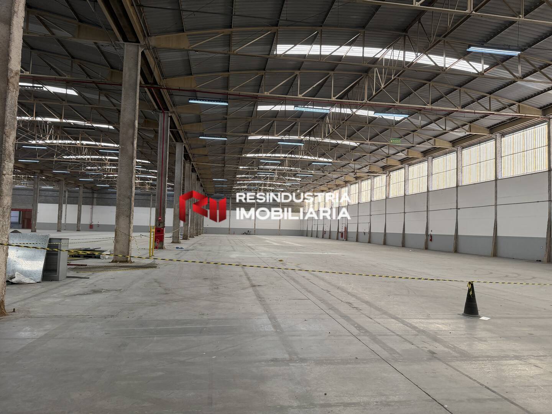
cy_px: 207
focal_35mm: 24
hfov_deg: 71.6
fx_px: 383
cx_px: 276
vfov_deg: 56.8
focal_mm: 6.76
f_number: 1.78
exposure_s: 1/226
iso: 200
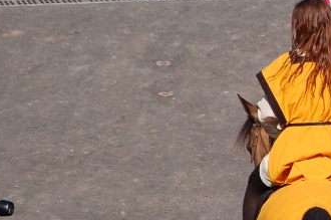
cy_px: 156
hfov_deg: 3.0
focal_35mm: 691
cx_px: 449
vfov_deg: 2.0
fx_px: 6344
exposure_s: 1/2000
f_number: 5.6
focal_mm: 150
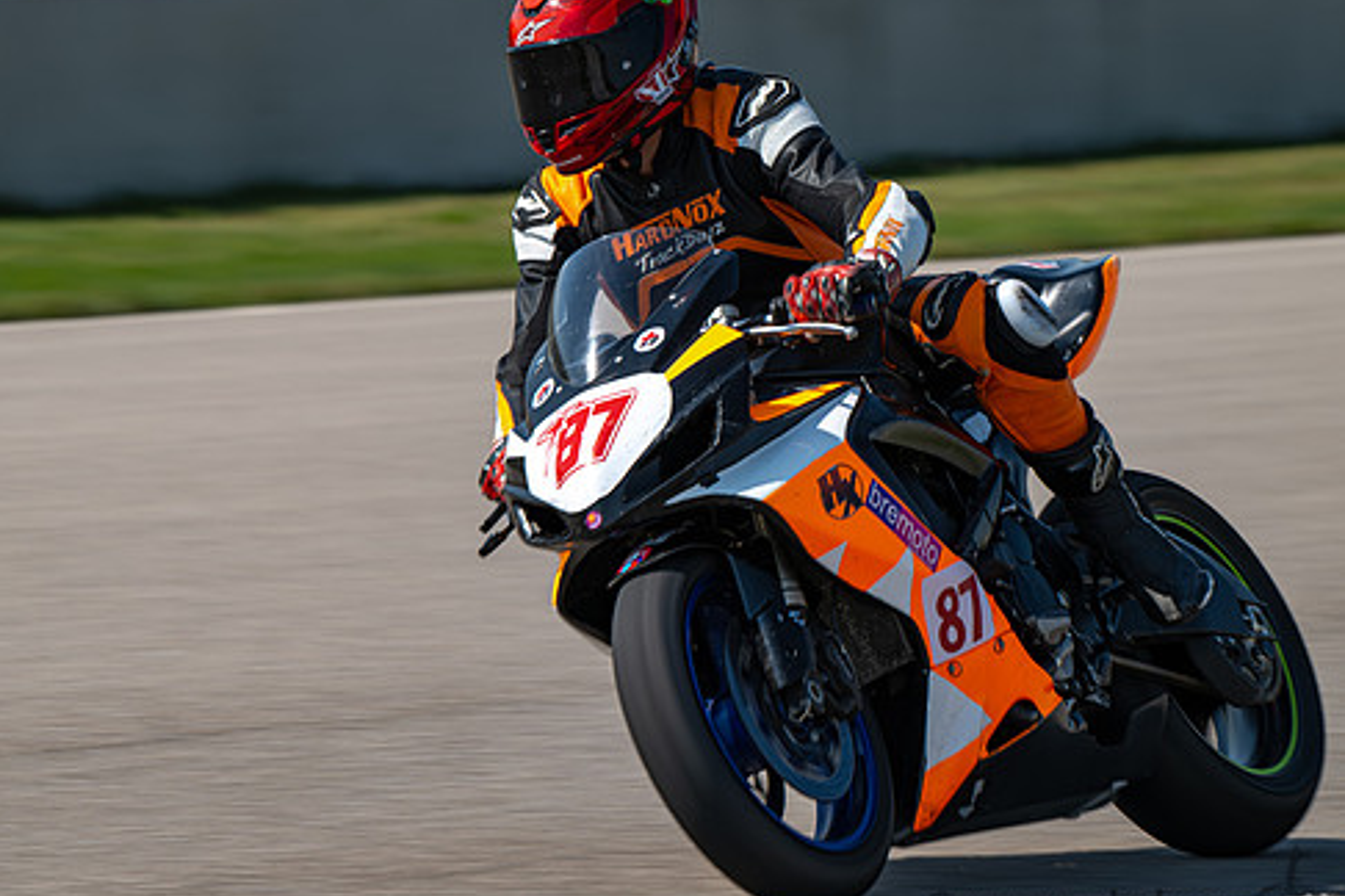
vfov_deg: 3.8
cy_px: 427
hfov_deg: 5.8
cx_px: 548
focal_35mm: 358
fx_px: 13374
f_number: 11
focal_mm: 300
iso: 72
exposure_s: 1/200
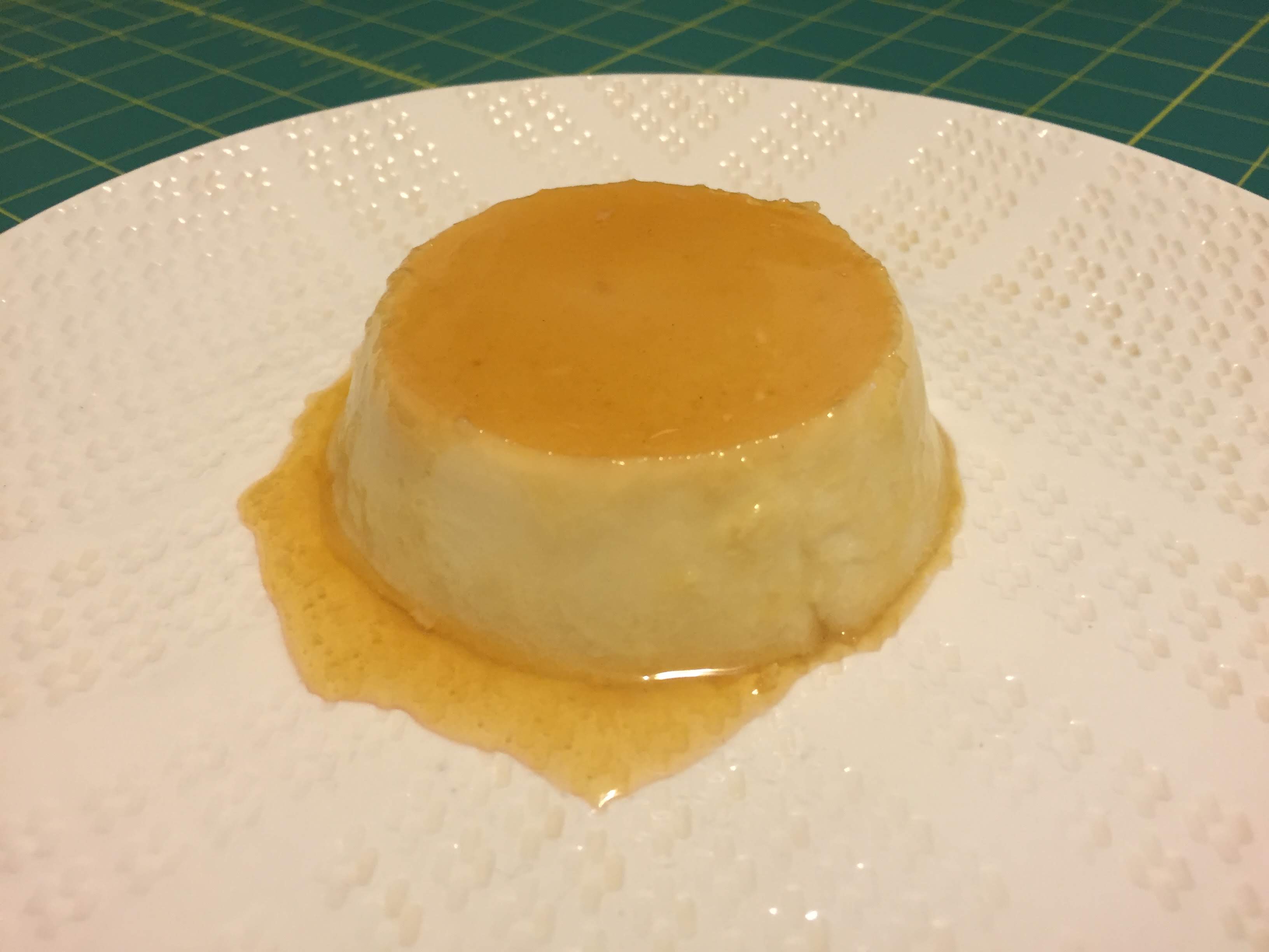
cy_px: 476
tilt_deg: -38.8
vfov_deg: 48.2
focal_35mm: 29
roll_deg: -1.2
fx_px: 1063
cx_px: 634
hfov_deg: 61.7
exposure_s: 1/30
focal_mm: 4.15
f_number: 2.2
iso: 100
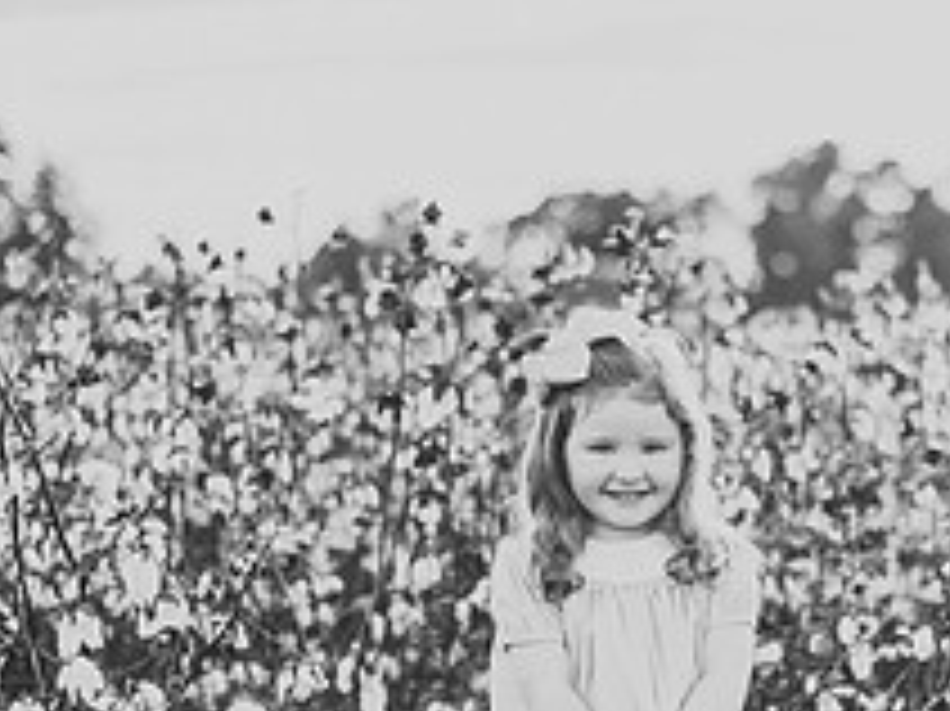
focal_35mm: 132
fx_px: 3621
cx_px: 648
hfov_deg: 14.9
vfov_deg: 11.2
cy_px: 502
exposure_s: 1/1250
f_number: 1.8
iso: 200
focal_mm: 50
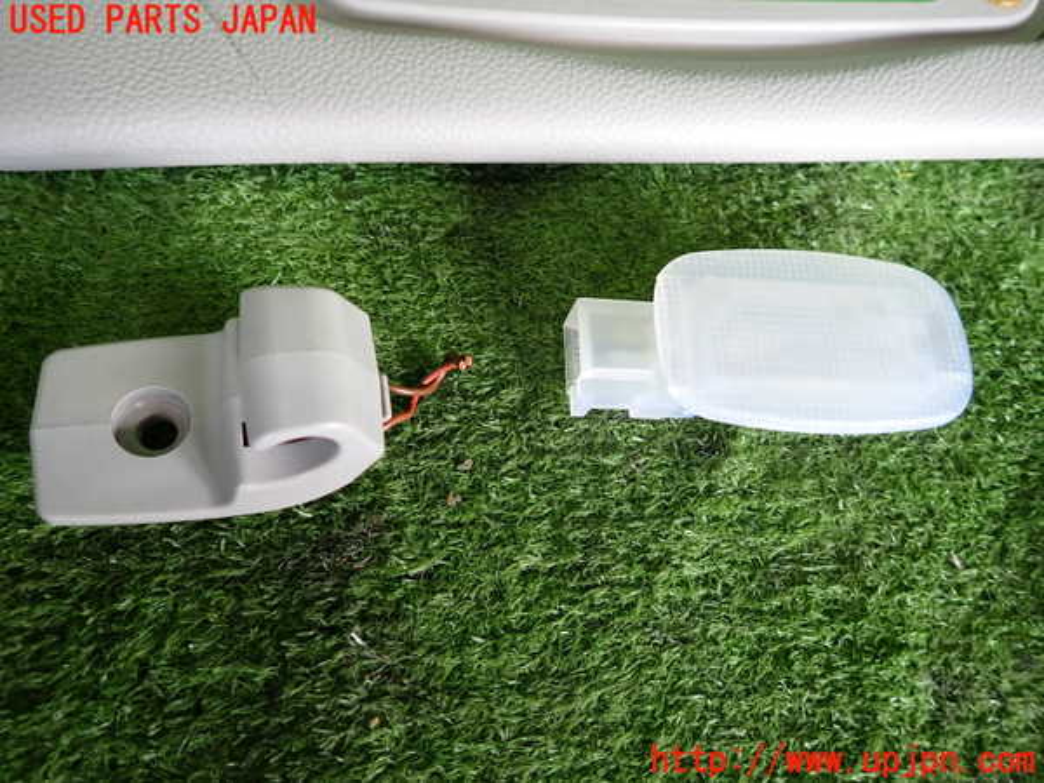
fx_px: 754
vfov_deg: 54.9
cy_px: 392
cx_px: 522
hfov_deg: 69.4
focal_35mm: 25
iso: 200
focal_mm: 4.5
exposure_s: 1/60
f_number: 2
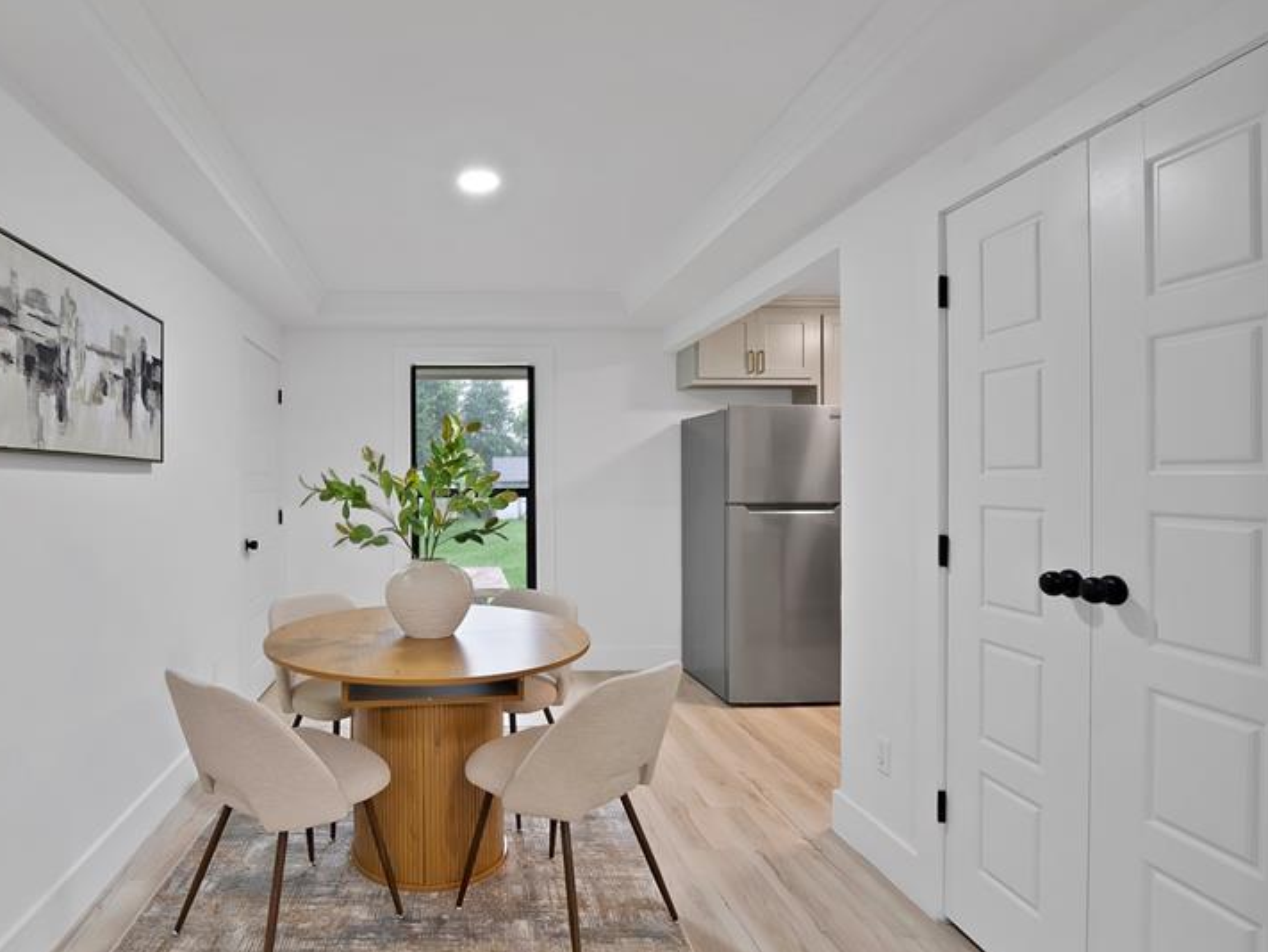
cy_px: 478
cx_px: 464
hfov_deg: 85.7
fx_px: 660
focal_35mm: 18
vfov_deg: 71.6
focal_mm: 13
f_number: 9
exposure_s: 1/2.5
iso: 640
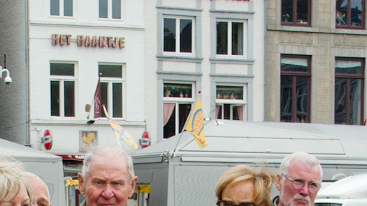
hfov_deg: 13.7
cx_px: 210
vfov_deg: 7.4
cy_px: 432
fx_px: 1527
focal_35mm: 157
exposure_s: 1/200
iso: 125
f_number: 5.6
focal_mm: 15.17
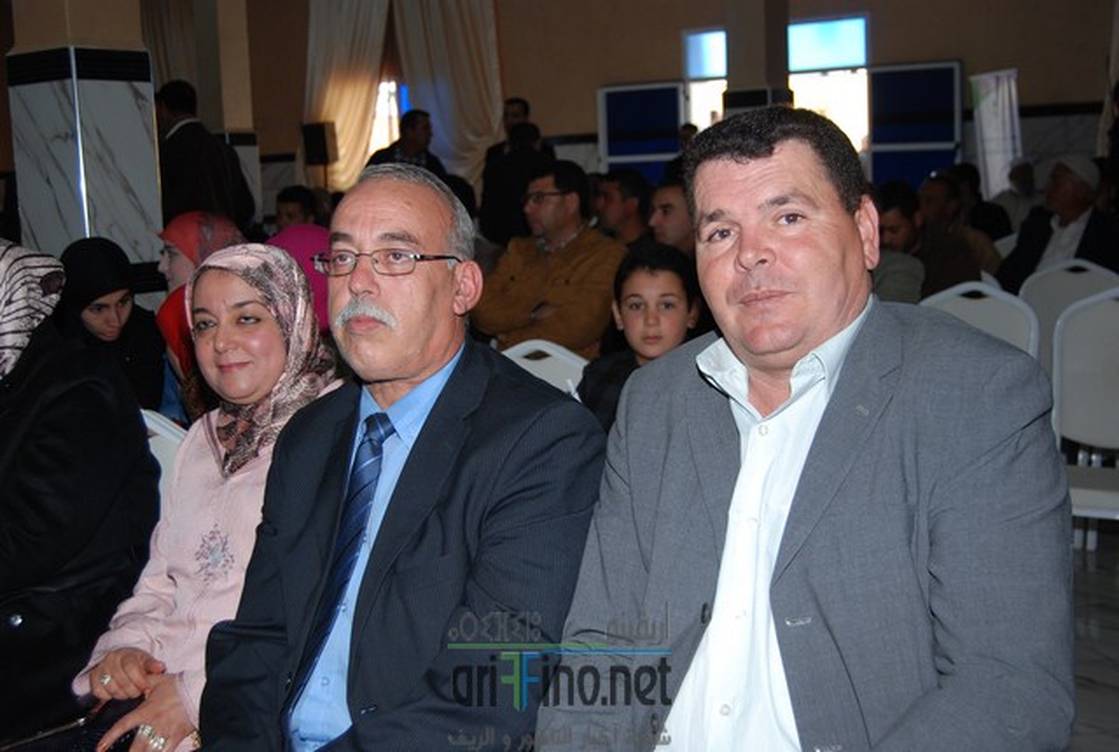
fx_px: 1495
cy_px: 376
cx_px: 560
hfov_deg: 41.0
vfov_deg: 28.2
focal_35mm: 48
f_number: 4.5
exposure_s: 1/60
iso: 200
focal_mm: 32
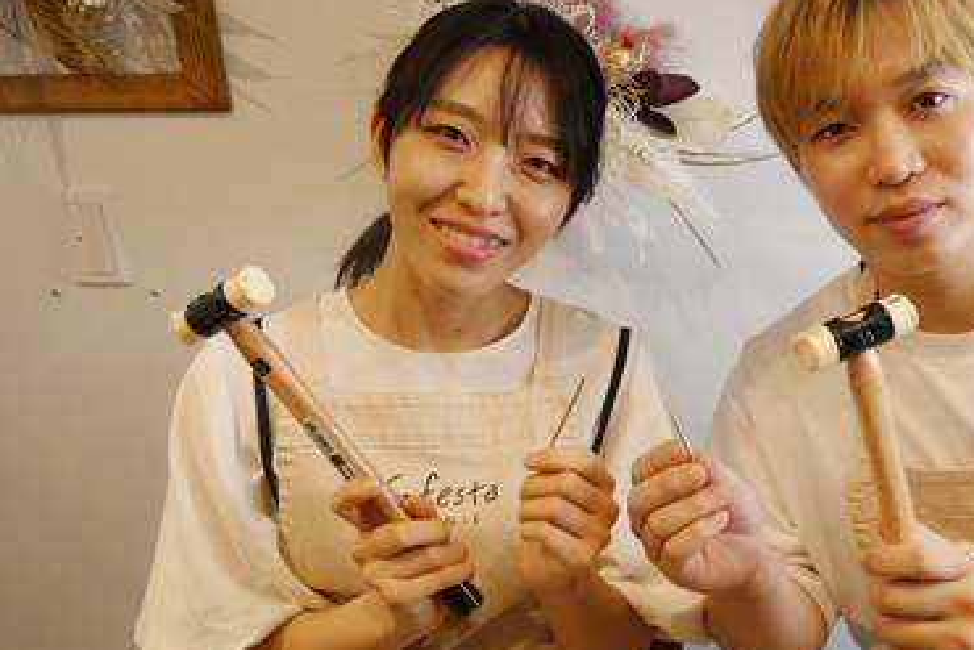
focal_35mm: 36
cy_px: 311
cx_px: 713
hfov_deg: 51.2
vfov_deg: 36.9
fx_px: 974
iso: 80
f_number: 2.8
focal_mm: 3.6
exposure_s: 1/80
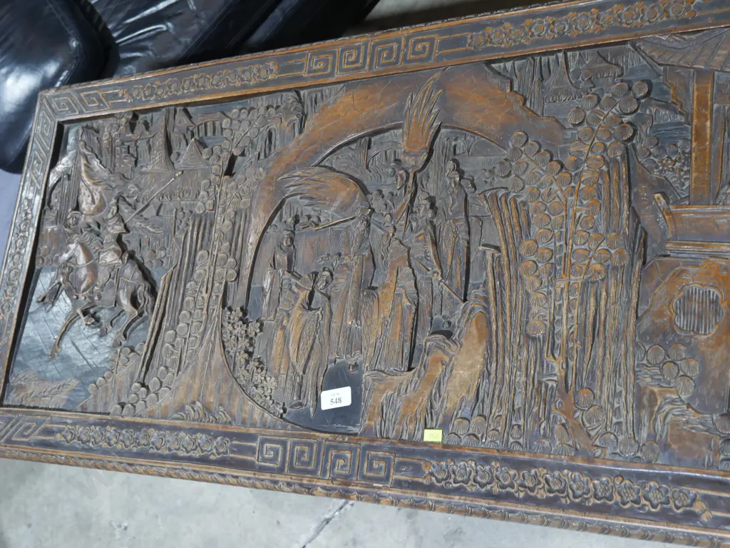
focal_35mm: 40
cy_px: 274
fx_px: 844
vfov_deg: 36.0
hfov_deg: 46.8
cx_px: 365
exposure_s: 1/60
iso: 800
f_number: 4.5
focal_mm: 20
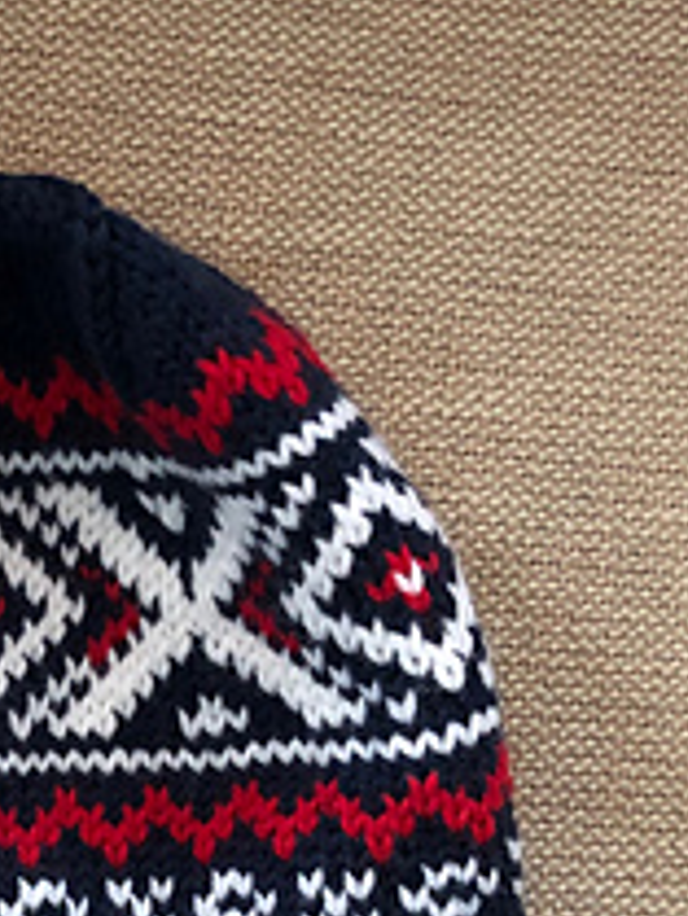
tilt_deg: -87.9
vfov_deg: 28.4
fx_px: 1774
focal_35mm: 67
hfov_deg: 20.8
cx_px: -81
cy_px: 723
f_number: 1.8
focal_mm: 4
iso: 100
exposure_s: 1/4
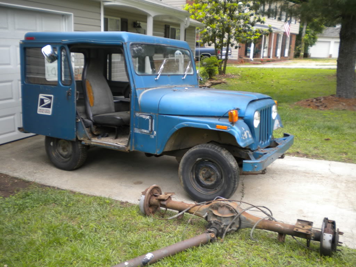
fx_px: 360
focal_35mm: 35
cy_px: 134
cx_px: 178
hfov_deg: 52.6
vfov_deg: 40.7
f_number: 3.1
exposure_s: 1/112
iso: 80
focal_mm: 6.3
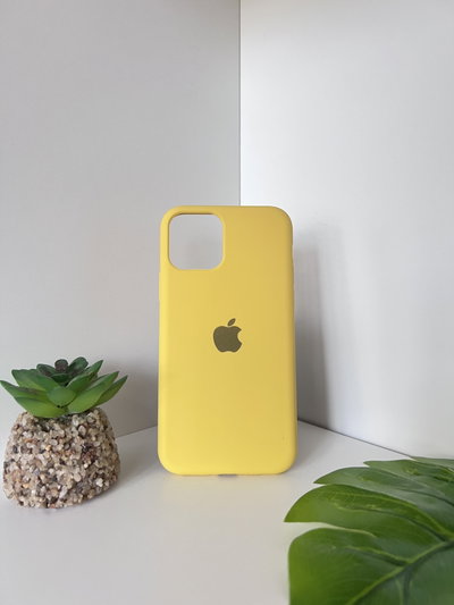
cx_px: 227
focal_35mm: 26
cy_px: 302
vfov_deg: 67.3
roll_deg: +1.8
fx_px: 454
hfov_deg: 53.1
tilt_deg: -7.6
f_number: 1.5
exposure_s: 1/79
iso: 125
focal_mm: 5.7
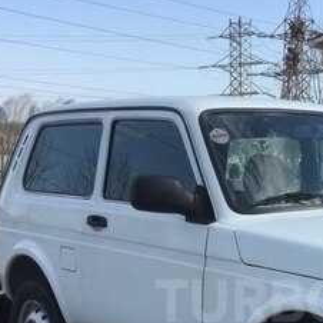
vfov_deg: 22.4
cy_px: 301
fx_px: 792
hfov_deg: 22.4
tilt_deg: -6.1
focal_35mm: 75
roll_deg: -3.1
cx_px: 302
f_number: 2.2
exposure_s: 1/1721
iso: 32
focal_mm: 4.15
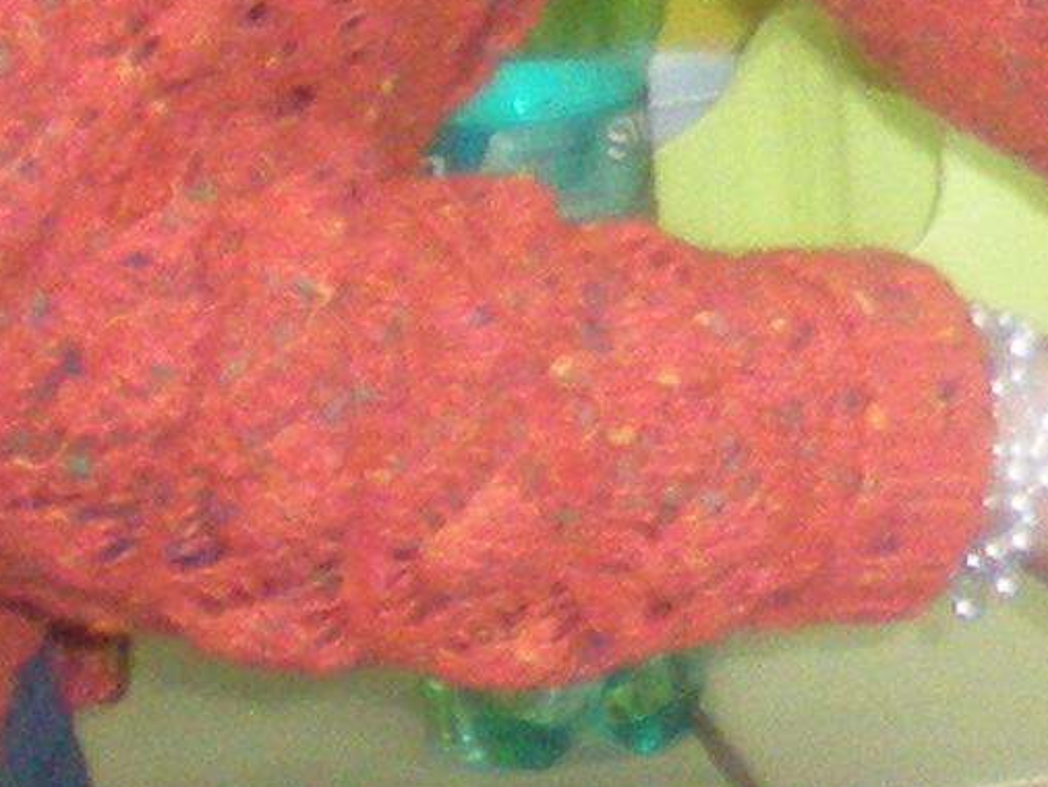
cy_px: -926
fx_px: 7421
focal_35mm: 245
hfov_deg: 7.5
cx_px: 2603
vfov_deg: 5.9
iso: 294
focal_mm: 6.3
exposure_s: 1/60
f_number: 3.1
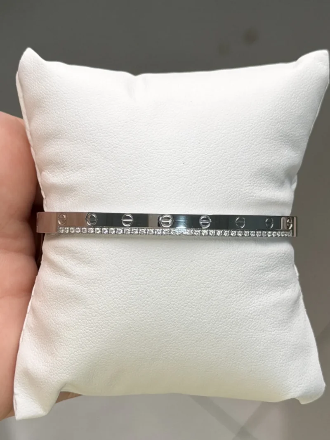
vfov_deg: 39.6
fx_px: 610
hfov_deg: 30.3
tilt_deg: -73.0
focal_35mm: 48
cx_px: 165
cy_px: 220
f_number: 1.78
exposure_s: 1/975
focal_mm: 6.76
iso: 100
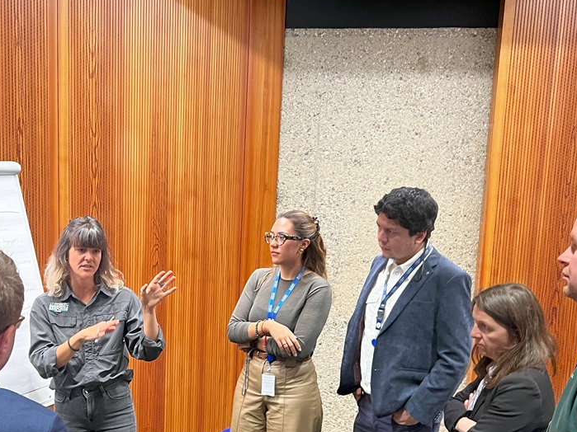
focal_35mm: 45
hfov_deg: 41.6
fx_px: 750
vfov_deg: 32.0
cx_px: 199
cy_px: 275
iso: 250
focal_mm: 5.7
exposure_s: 1/58
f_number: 1.5
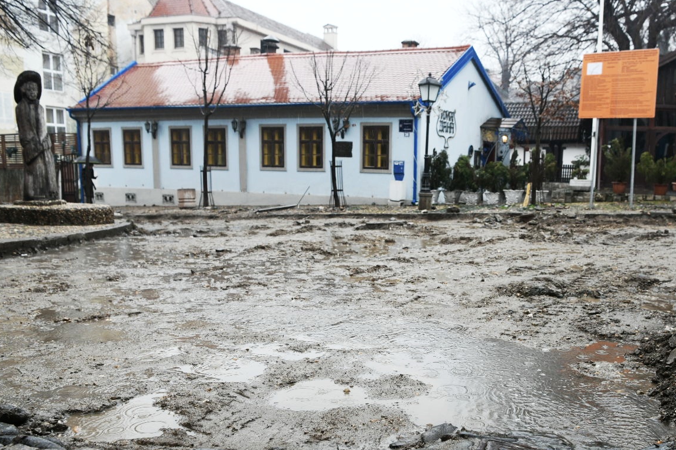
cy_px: 312
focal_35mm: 34
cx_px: 444
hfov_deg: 54.8
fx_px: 638
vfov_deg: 38.3
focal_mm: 24
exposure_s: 1/200
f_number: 4.5
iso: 1000
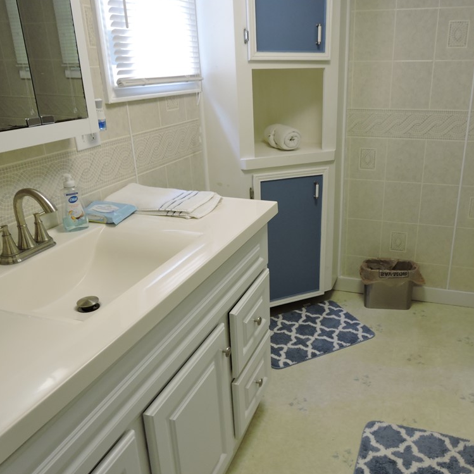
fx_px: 449
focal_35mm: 29
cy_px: 239
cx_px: 290
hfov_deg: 55.1
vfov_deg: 55.6
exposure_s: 1/30
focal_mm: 4.3
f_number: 3.3
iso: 180
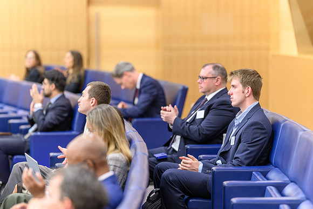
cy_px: 104
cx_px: 156
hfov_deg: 15.2
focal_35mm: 135
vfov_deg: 10.2
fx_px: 1175
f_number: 1.8
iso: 720
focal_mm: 135
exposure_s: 1/125
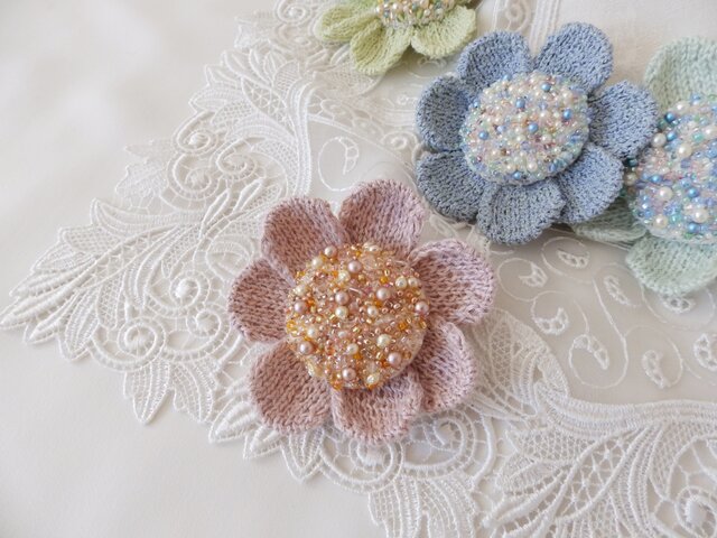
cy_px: 269
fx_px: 456
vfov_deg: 61.1
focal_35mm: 22
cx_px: 358
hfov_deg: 76.4
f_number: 3.4
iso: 250
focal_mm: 4
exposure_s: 1/30
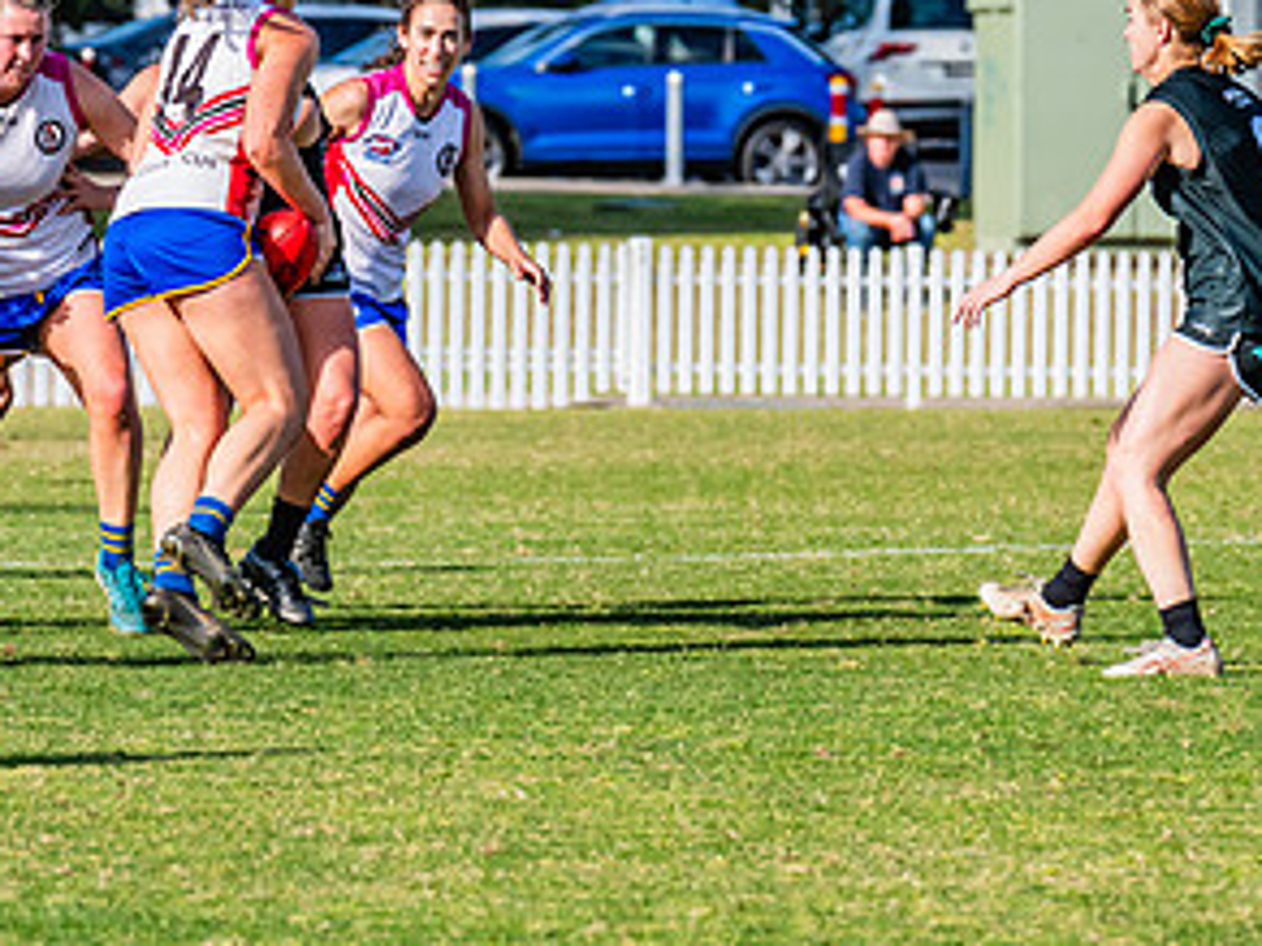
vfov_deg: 2.6
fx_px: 20817
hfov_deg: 3.5
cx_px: 140
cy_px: 344
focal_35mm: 571
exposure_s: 1/1600
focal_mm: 290
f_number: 10
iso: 800
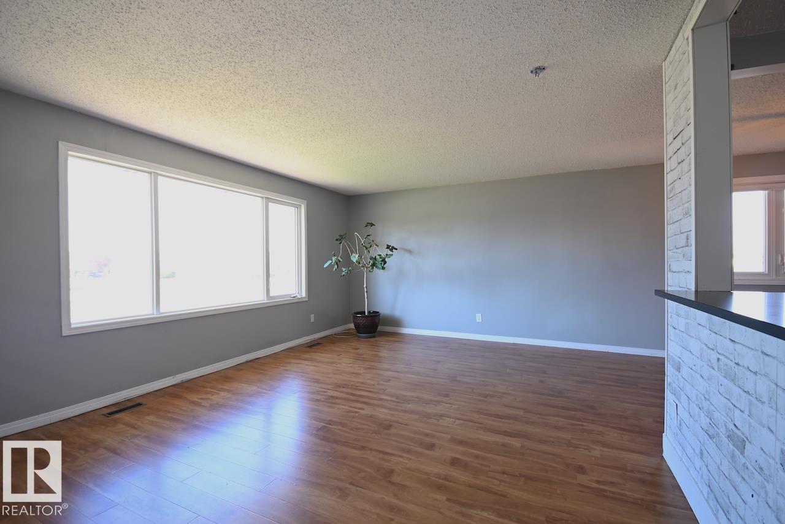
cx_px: 392
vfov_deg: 77.4
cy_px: 262
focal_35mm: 15
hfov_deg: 100.4
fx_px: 327
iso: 200
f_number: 7.1
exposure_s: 1/15
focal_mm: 10
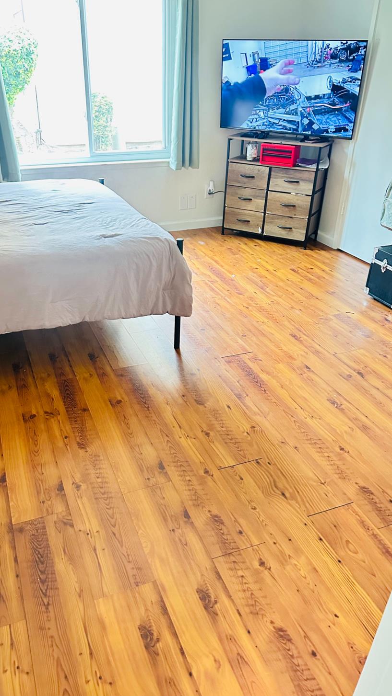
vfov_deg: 69.9
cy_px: 356
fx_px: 499
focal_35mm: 27
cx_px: 170
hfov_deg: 42.8
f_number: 1.78
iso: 800
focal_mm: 6.86
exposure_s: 1/40
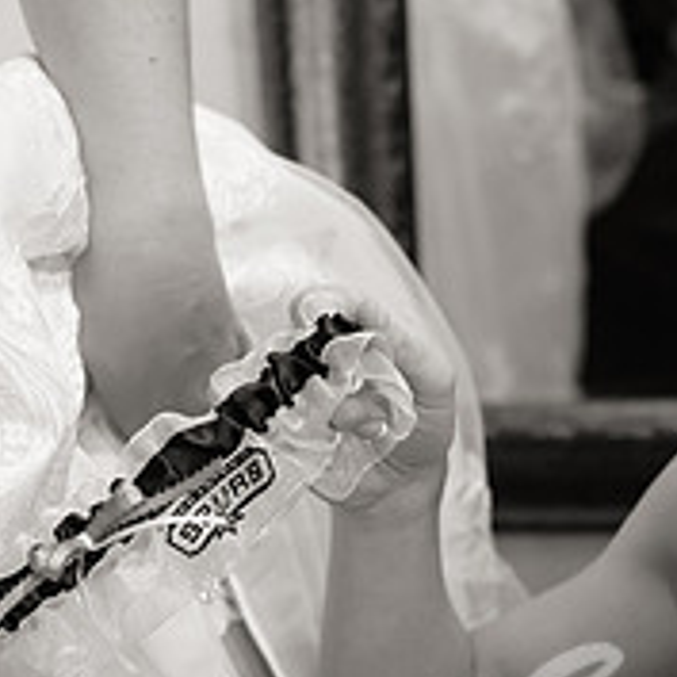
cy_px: 428
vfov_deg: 17.4
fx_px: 2213
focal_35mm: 100
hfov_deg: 17.4
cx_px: 402
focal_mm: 36
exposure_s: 1/160
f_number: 2.8
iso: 3200
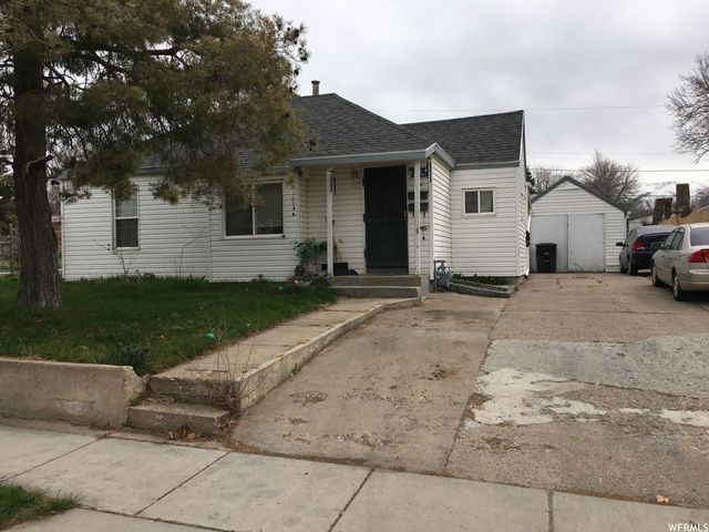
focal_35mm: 29
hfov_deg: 61.7
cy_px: 266
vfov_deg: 48.2
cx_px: 354
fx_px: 594
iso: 25
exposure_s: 1/1923
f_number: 2.2
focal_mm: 4.15
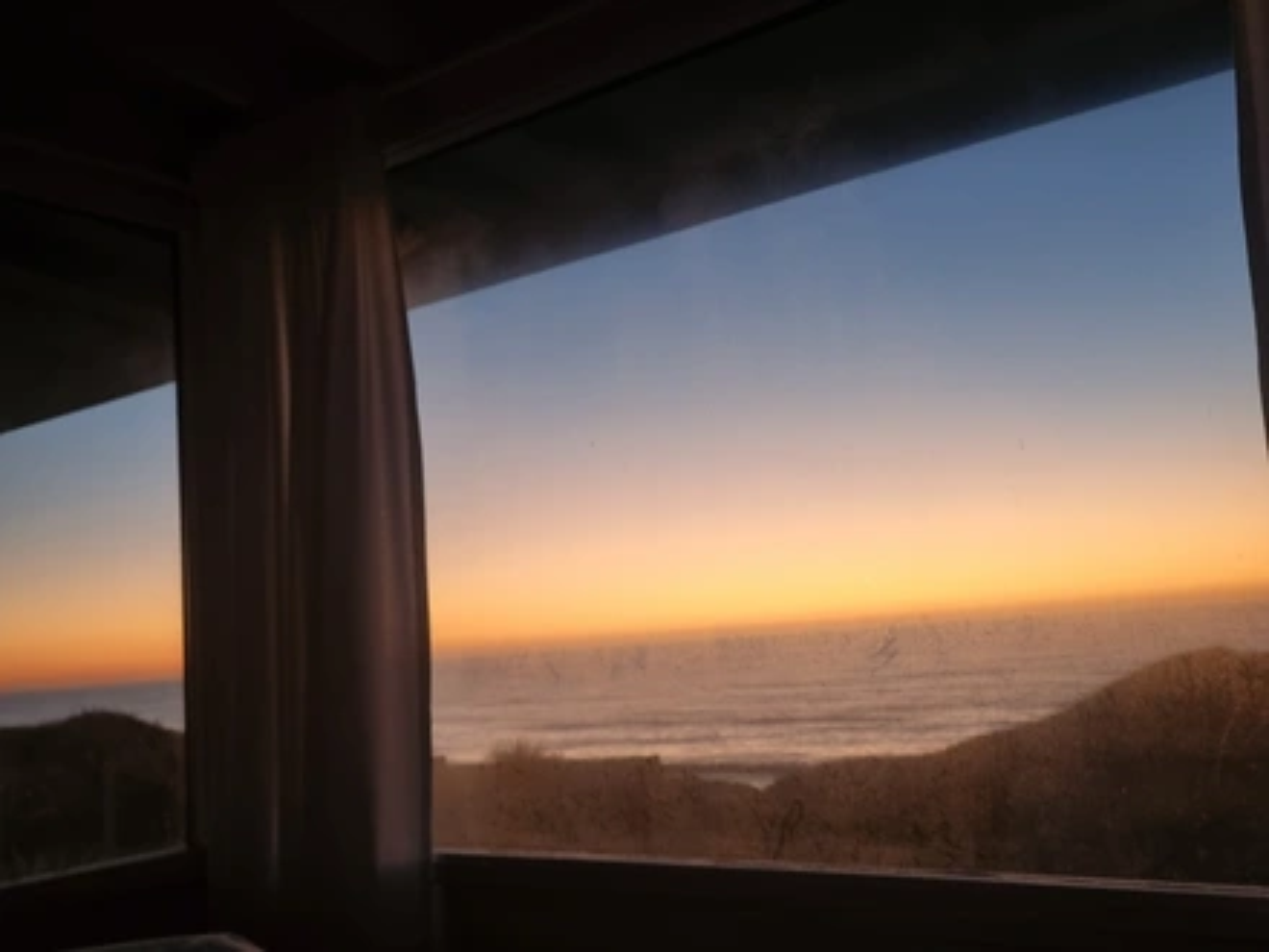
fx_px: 953
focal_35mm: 26
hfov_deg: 67.3
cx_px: 634
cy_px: 476
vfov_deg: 53.1
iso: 250
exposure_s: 1/50
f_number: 1.8
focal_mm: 5.4
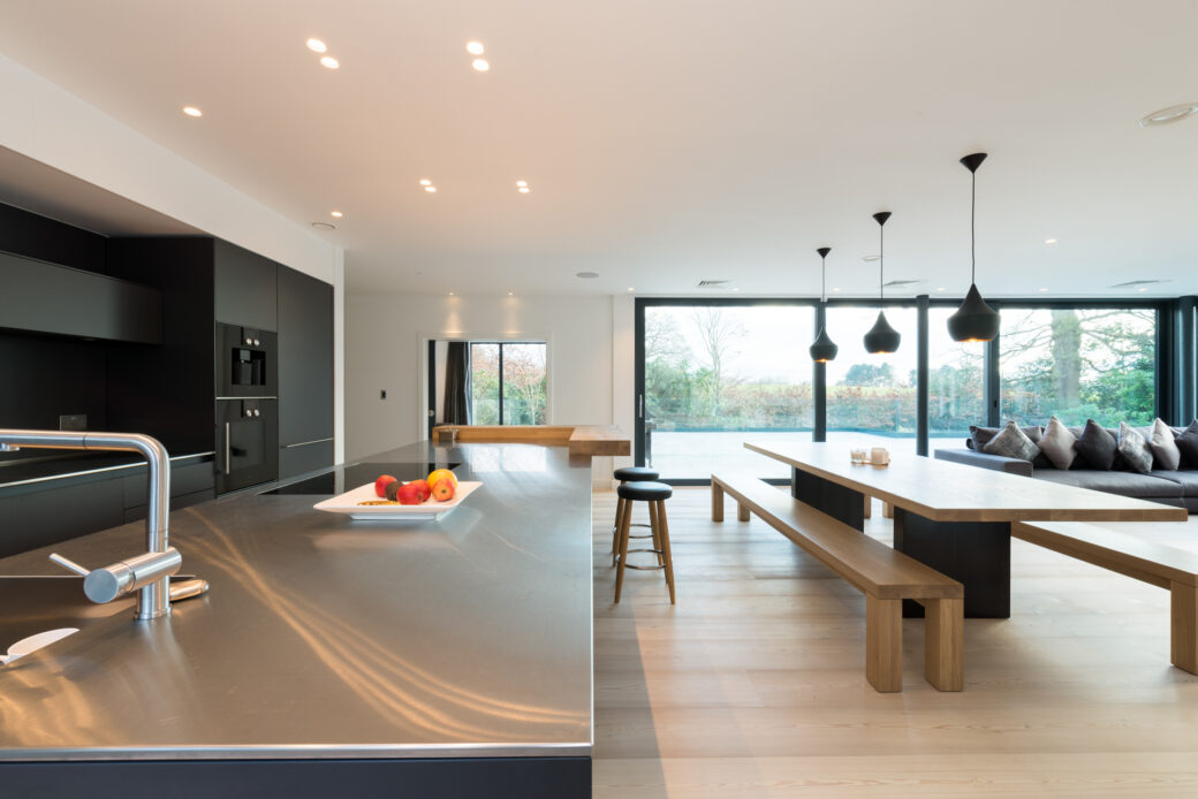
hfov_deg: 100.4
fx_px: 499
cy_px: 400
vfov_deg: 77.4
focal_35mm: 15
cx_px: 599
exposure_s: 1/13
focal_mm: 15
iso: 100
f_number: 11
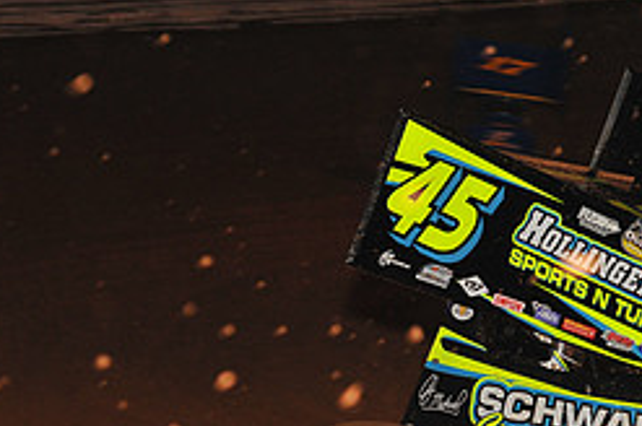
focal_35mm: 317
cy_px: 325
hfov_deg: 6.5
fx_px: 5646
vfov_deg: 4.3
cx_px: 590
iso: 1250
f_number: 7.1
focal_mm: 135
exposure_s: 1/320
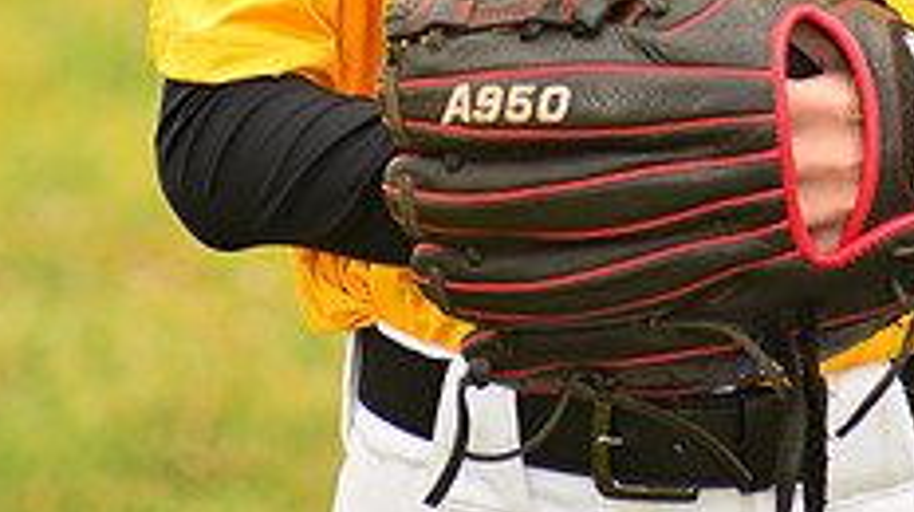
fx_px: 12688
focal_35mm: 524
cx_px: 680
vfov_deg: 2.3
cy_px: -441
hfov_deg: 4.1
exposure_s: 1/250
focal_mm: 200
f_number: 6.3
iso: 125
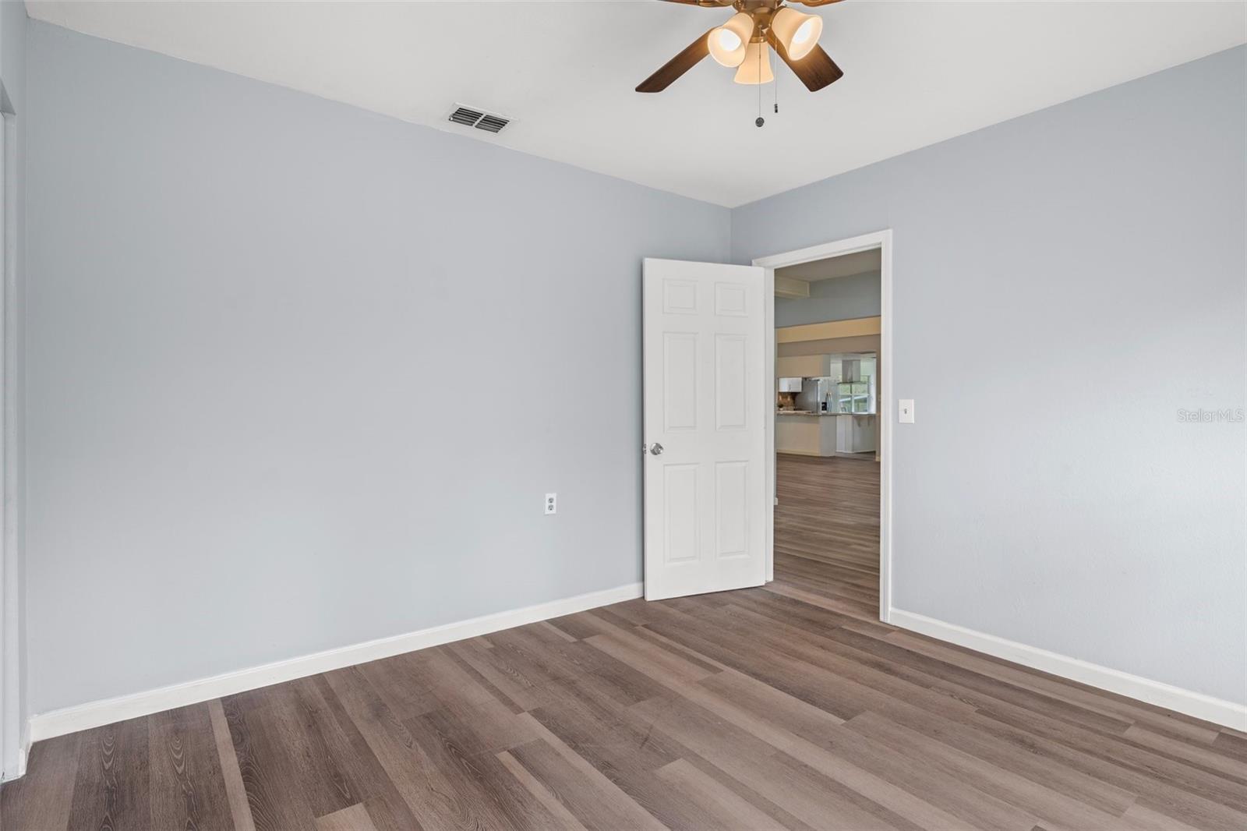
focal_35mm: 17
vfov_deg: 70.4
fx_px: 589
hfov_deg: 93.3
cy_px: 416
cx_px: 624
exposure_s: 1
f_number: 8
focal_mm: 17
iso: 320
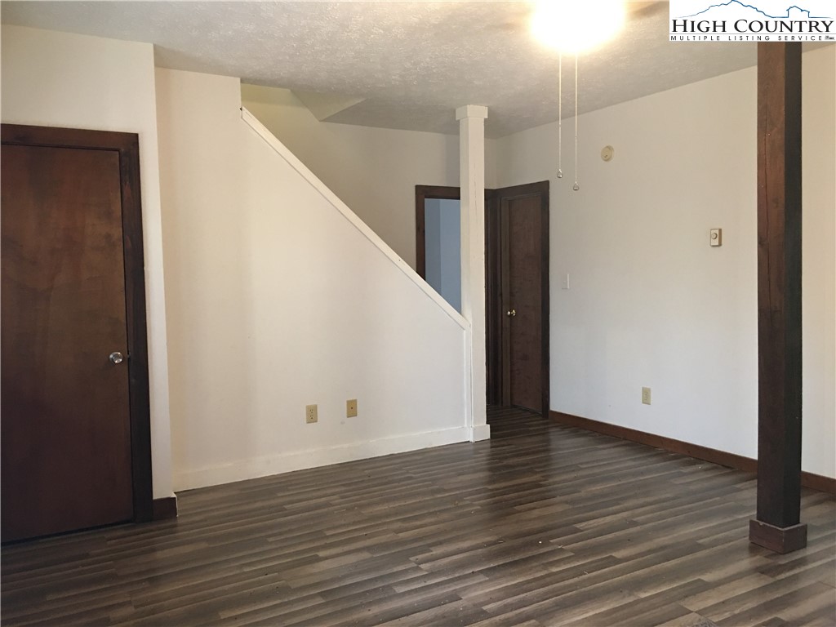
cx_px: 418
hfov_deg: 61.7
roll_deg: +0.5
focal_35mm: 29
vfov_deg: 48.2
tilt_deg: -1.2
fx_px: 700
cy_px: 314
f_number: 2.2
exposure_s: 1/10
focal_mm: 4.15
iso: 80
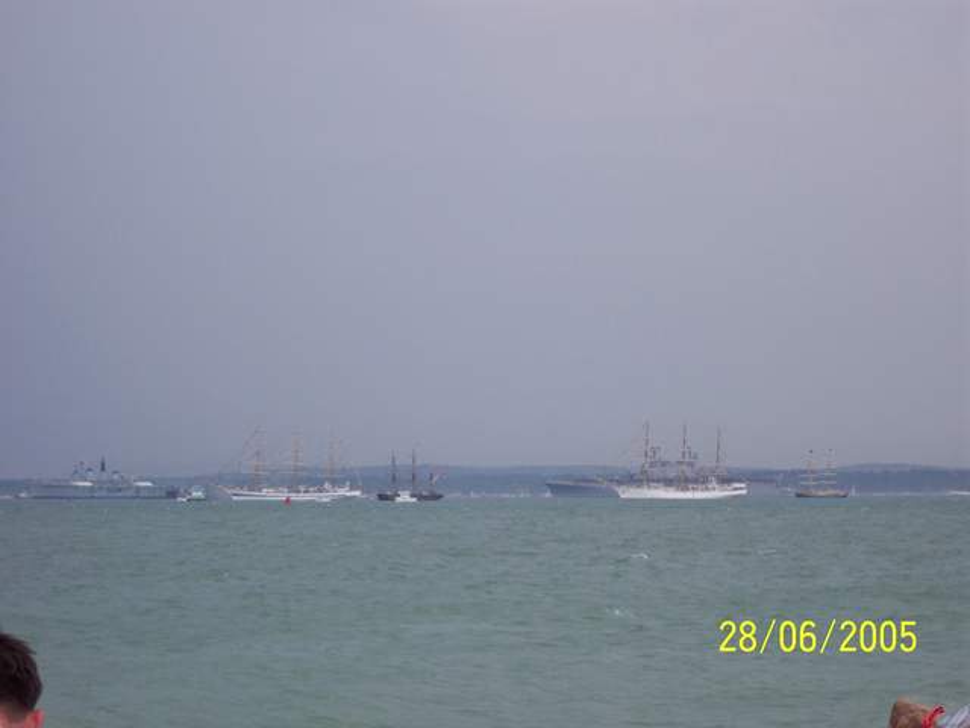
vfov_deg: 13.0
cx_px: 485
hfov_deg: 17.3
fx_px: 3194
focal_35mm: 114
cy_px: 364
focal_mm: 24
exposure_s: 1/350
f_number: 4.8
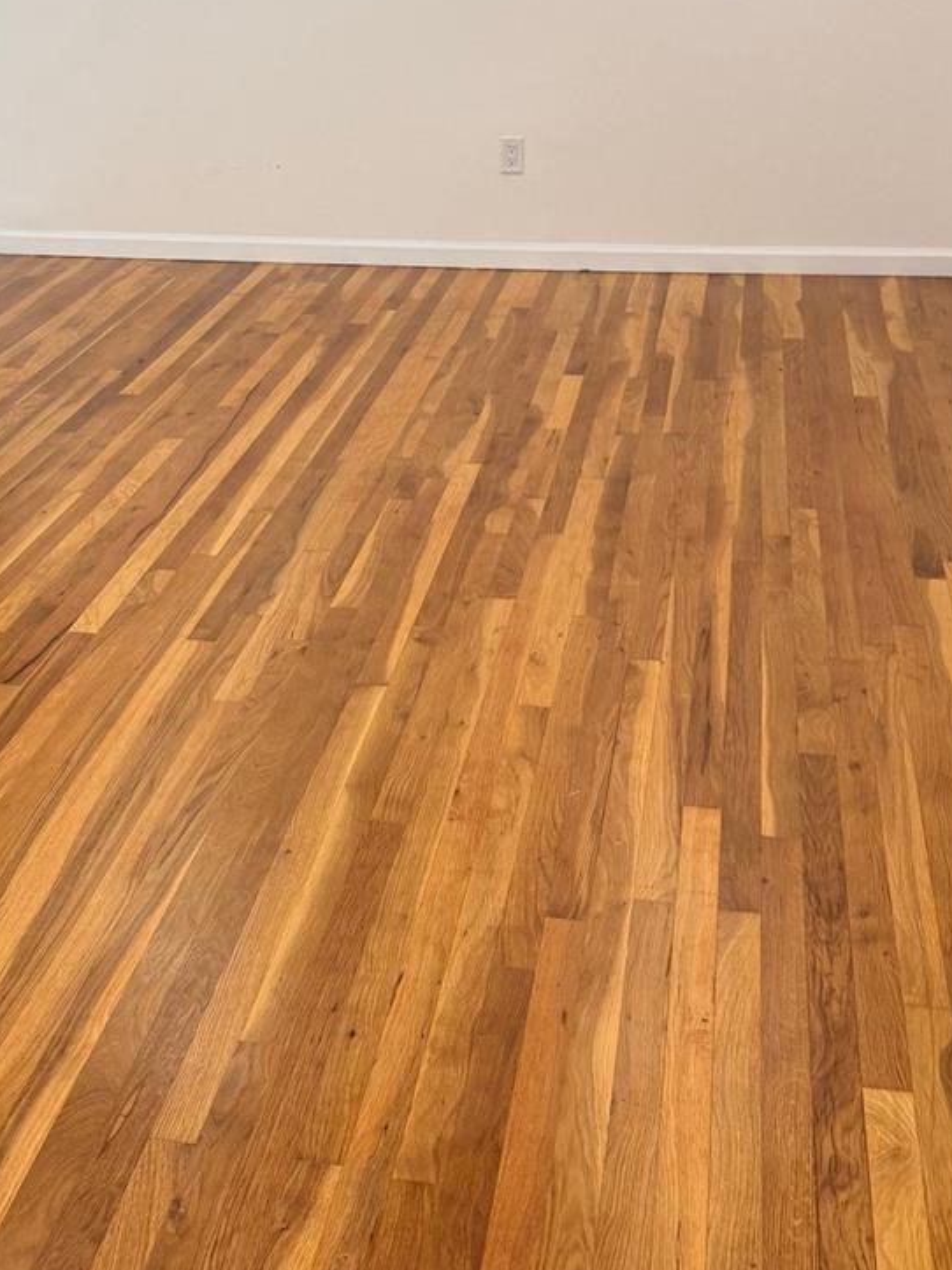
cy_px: 427
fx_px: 1871
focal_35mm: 51
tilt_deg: -18.7
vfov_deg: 37.1
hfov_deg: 28.5
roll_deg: +1.8
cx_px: 358
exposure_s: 1/134
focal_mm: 6.76
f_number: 1.78
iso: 100
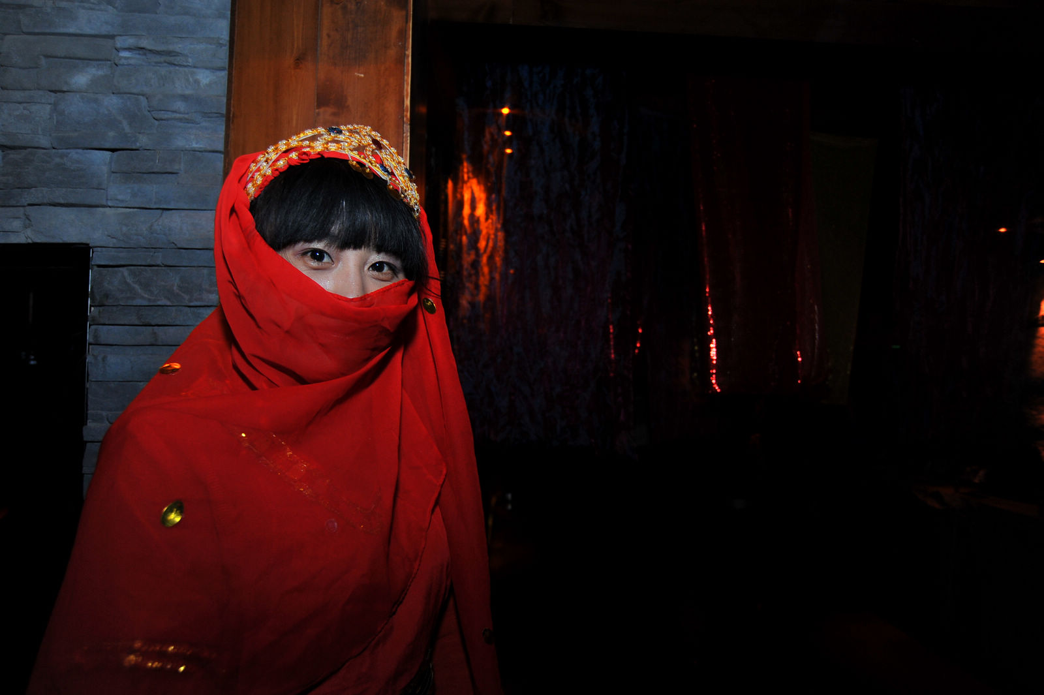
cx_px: 522
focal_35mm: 21
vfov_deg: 59.4
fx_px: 609
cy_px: 348
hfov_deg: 81.2
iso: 1000
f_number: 5.6
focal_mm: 21
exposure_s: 1/80
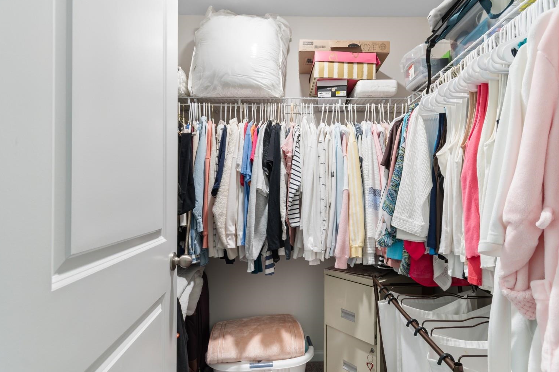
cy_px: 192
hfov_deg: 90.0
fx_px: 279
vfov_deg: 67.4
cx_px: 286
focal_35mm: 18
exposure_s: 1
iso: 100
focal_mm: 11.5
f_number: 4.8
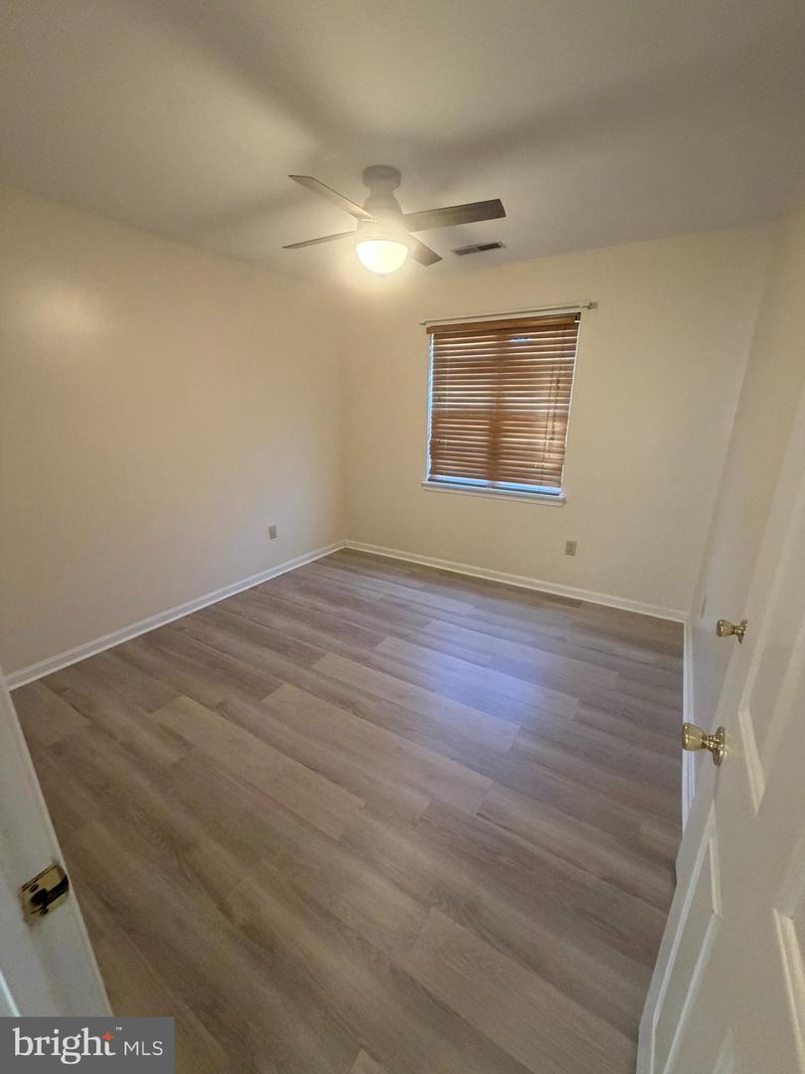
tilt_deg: -17.6
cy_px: 537
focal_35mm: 14
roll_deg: -0.7
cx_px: 402
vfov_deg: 102.1
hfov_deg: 85.7
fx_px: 434
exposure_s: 1/60
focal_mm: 2.22
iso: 400
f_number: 2.2
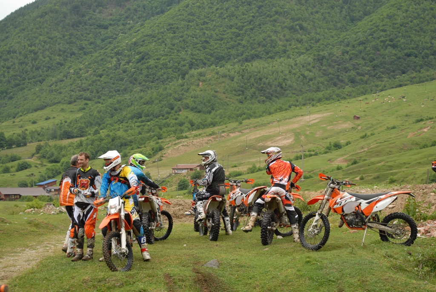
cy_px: 146
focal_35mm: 82
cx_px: 218
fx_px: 1000
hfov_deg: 24.6
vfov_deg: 16.6
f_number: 7.1
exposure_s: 1/125
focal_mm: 55
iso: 200
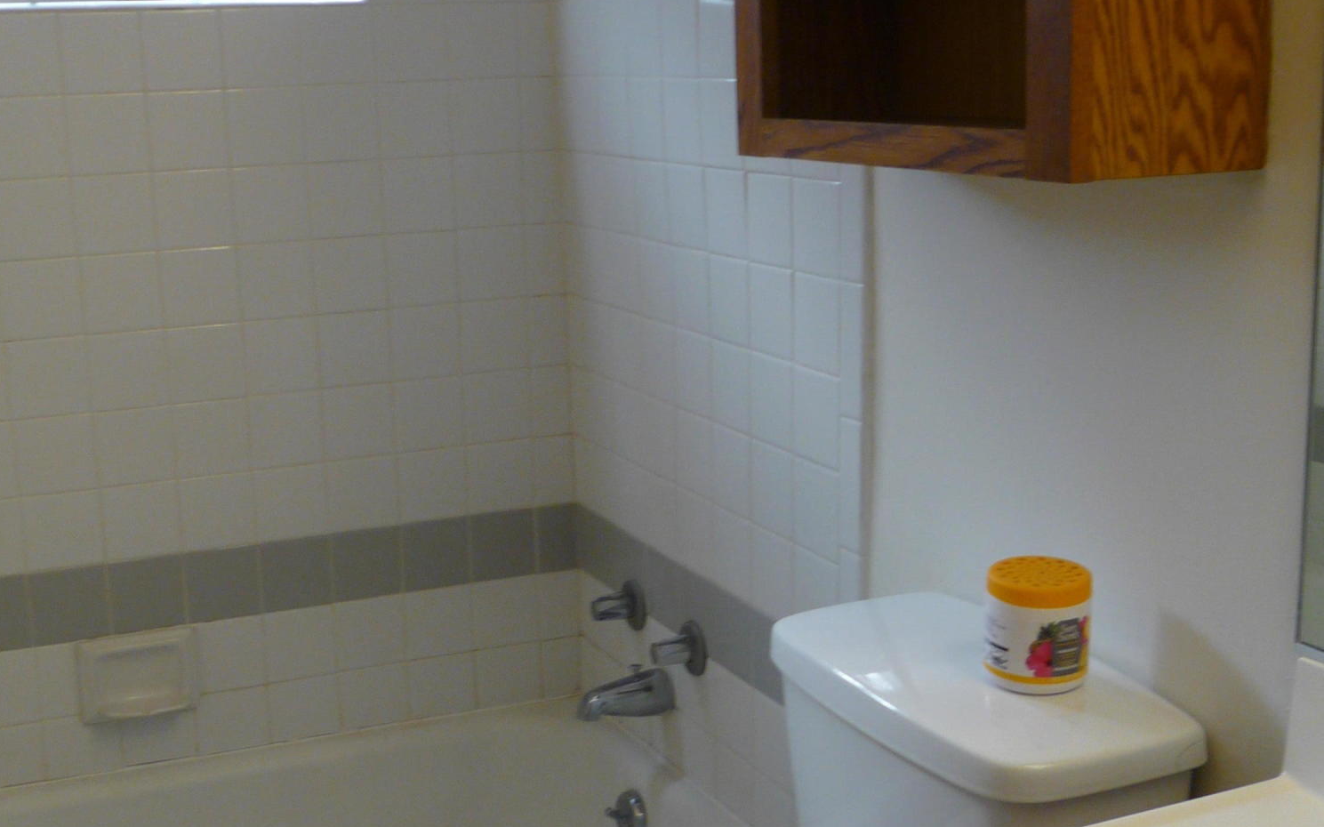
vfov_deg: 27.4
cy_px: 460
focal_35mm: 47
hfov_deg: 42.7
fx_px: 1696
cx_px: 661
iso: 160
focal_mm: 5.5
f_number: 2.8
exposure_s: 1/30
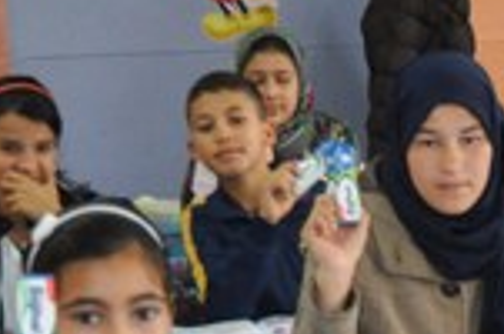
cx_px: 481
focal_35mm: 121
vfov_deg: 11.1
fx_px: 1692
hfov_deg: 16.6
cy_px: 402
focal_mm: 19
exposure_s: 1/60
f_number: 3.5
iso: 800
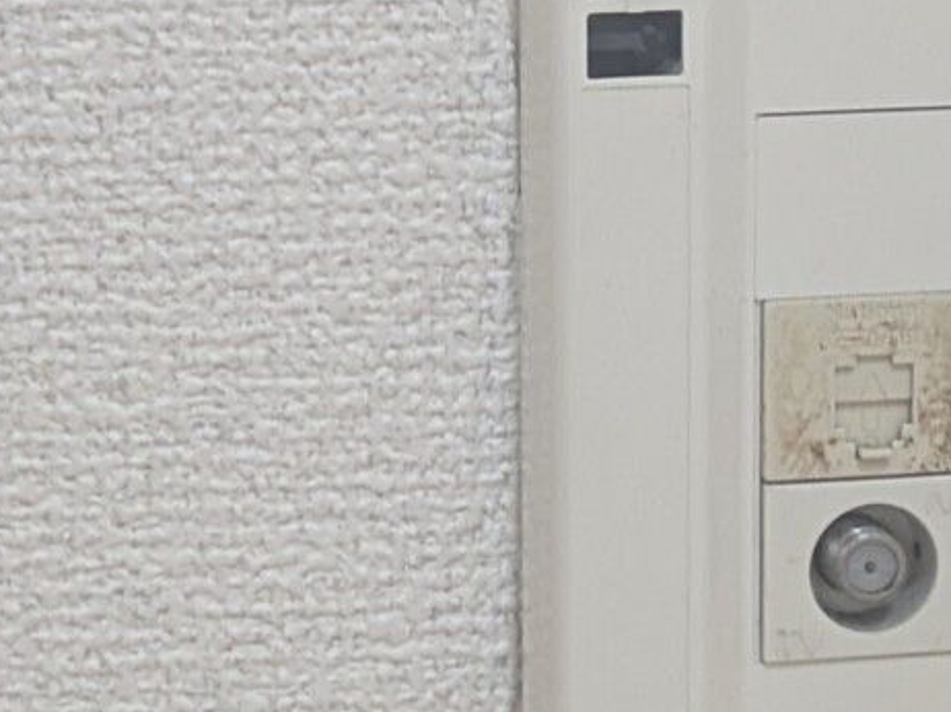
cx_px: 895
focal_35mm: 106
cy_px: 356
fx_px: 2911
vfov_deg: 14.0
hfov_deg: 18.2
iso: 79
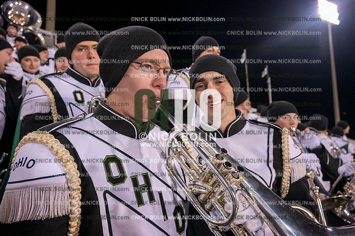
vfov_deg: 53.1
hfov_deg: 73.8
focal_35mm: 24
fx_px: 237
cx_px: 178
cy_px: 118
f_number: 4.5
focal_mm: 24
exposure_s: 1/640
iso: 5000
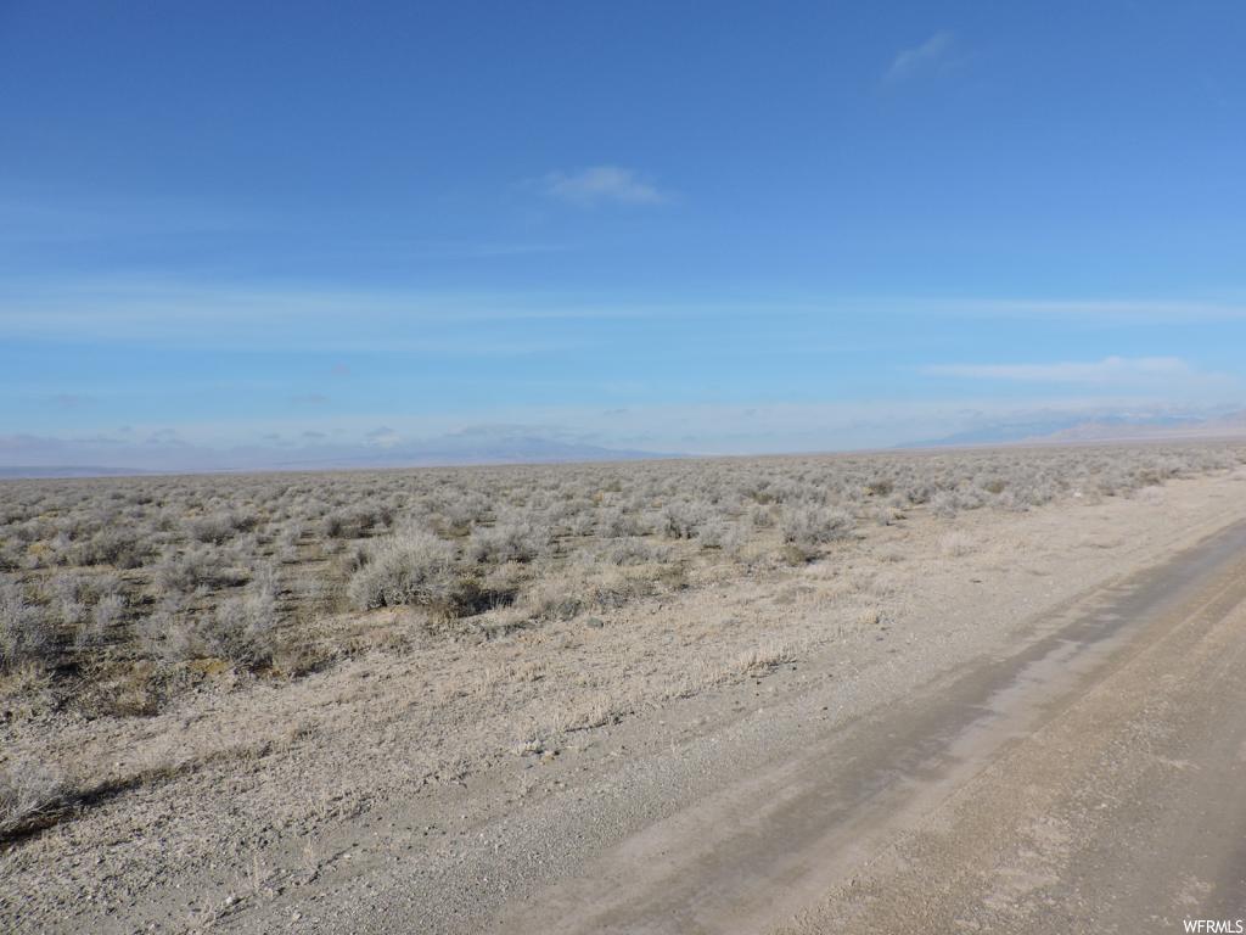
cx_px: 623
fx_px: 864
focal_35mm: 24
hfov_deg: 71.6
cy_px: 468
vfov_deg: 56.8
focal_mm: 4.3
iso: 100
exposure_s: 1/1250
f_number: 3.7
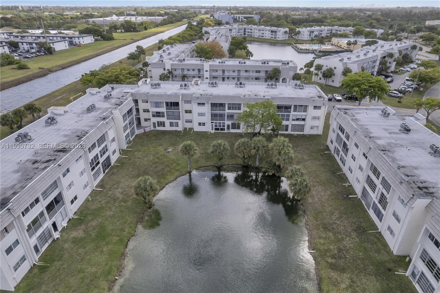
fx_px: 269
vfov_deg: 57.2
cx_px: 220
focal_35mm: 22
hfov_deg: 78.6
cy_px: 146
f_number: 2.8
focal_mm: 8.38
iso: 120
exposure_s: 1/1600
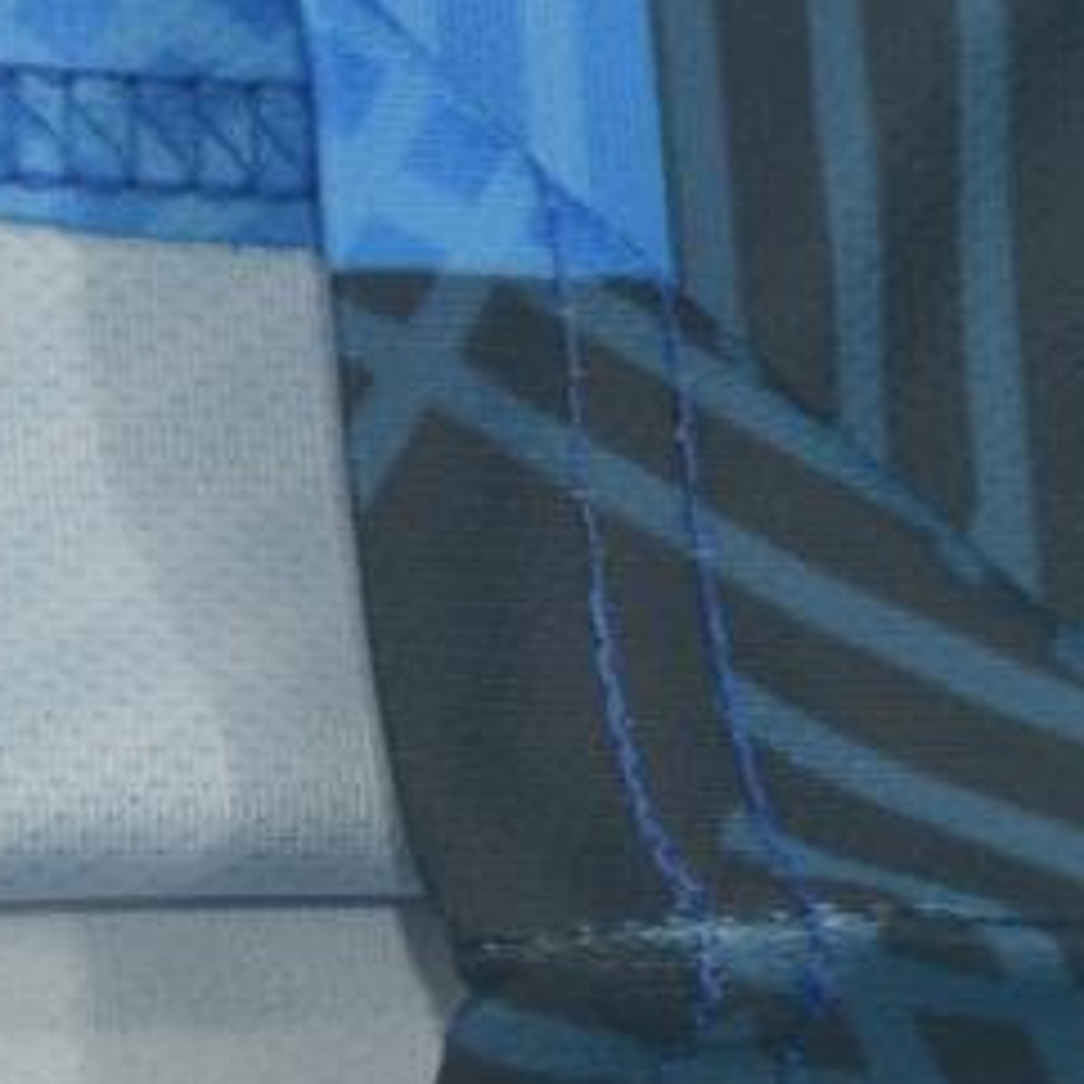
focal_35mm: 194
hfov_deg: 8.5
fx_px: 6873
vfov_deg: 9.0
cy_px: 783
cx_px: -1156
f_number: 5
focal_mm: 34
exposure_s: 1/60
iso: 200
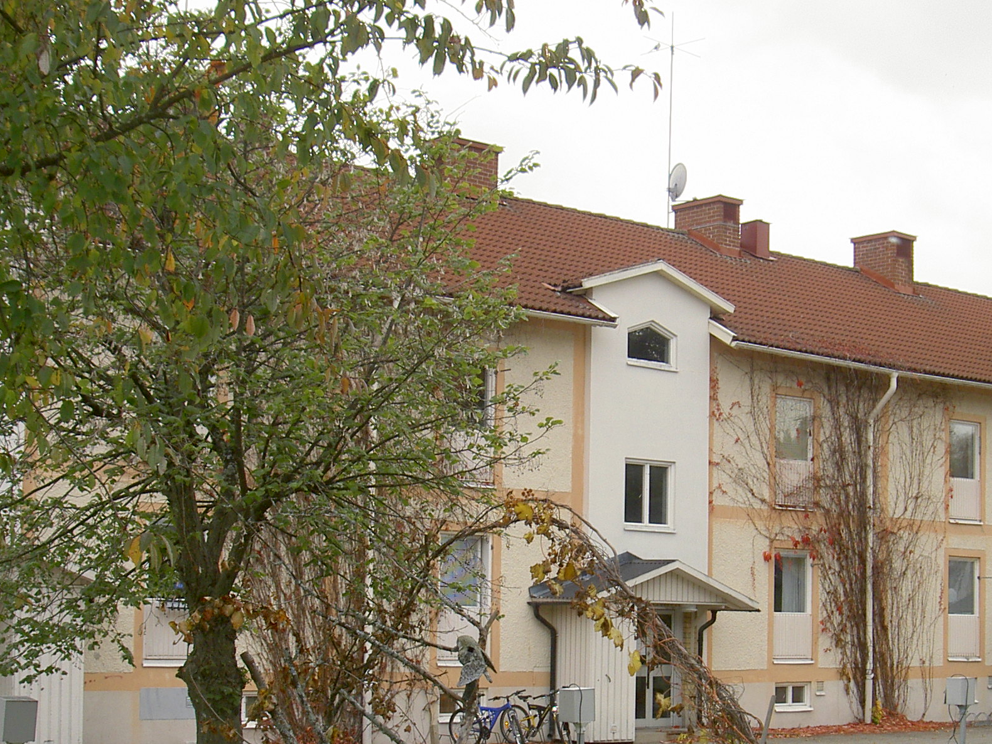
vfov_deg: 22.8
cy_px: 541
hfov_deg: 30.2
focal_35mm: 64
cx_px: 610
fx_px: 1834
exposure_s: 1/125
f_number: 4.7
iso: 100
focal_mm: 8
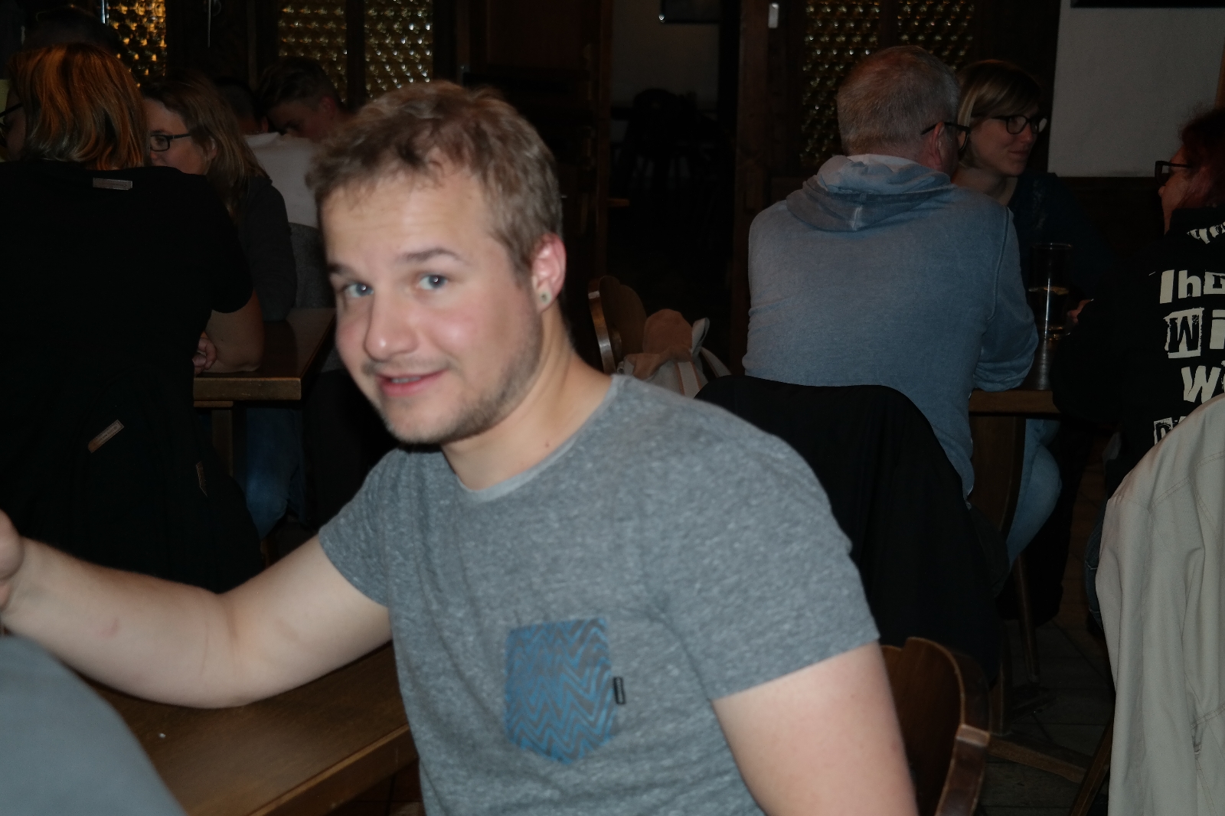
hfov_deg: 32.9
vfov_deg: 22.3
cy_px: 408
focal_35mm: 61
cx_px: 612
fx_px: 2075
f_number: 5
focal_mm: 40
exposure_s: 1/60
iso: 400
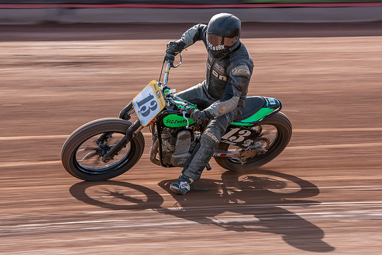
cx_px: 190
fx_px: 1822
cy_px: 118
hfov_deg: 12.0
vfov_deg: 8.0
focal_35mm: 172
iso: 160
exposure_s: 1/100
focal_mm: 140
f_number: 8
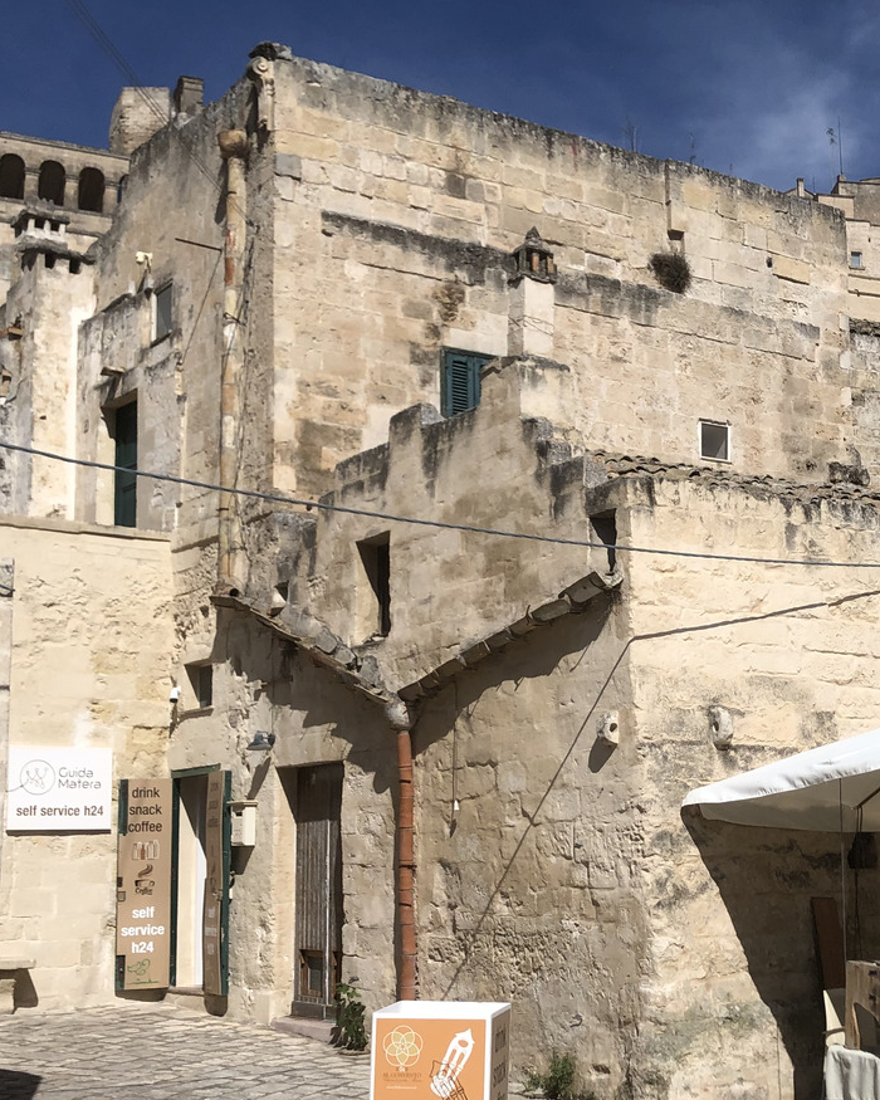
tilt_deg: +7.7
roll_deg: +2.0
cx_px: 656
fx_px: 1628
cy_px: 639
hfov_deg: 29.8
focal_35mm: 50
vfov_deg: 37.2
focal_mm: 4
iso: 20
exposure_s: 1/5405
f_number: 1.8
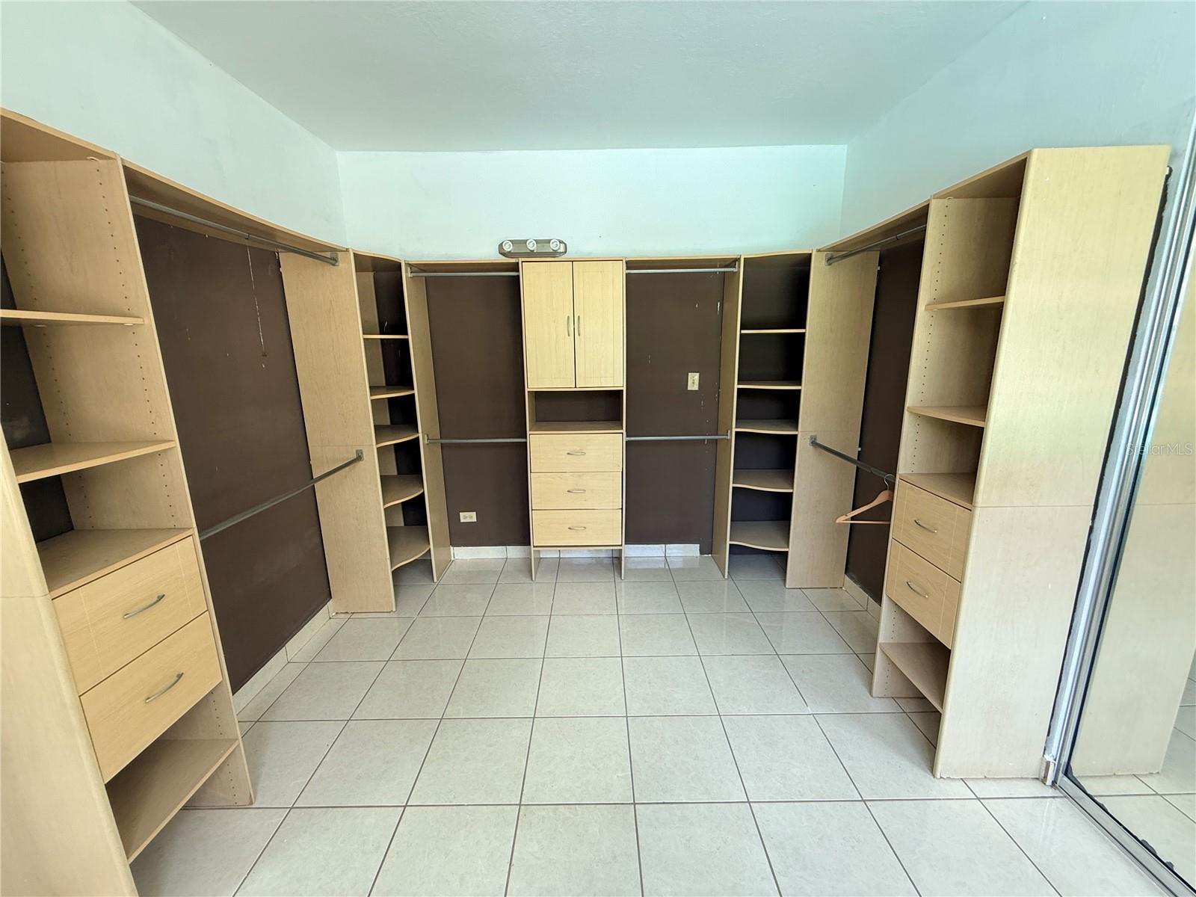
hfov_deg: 102.1
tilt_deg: -11.4
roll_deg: +1.8
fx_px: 484
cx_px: 598
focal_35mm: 14
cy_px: 448
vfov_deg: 85.7
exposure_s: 1/99
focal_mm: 2.22
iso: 125
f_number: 2.2
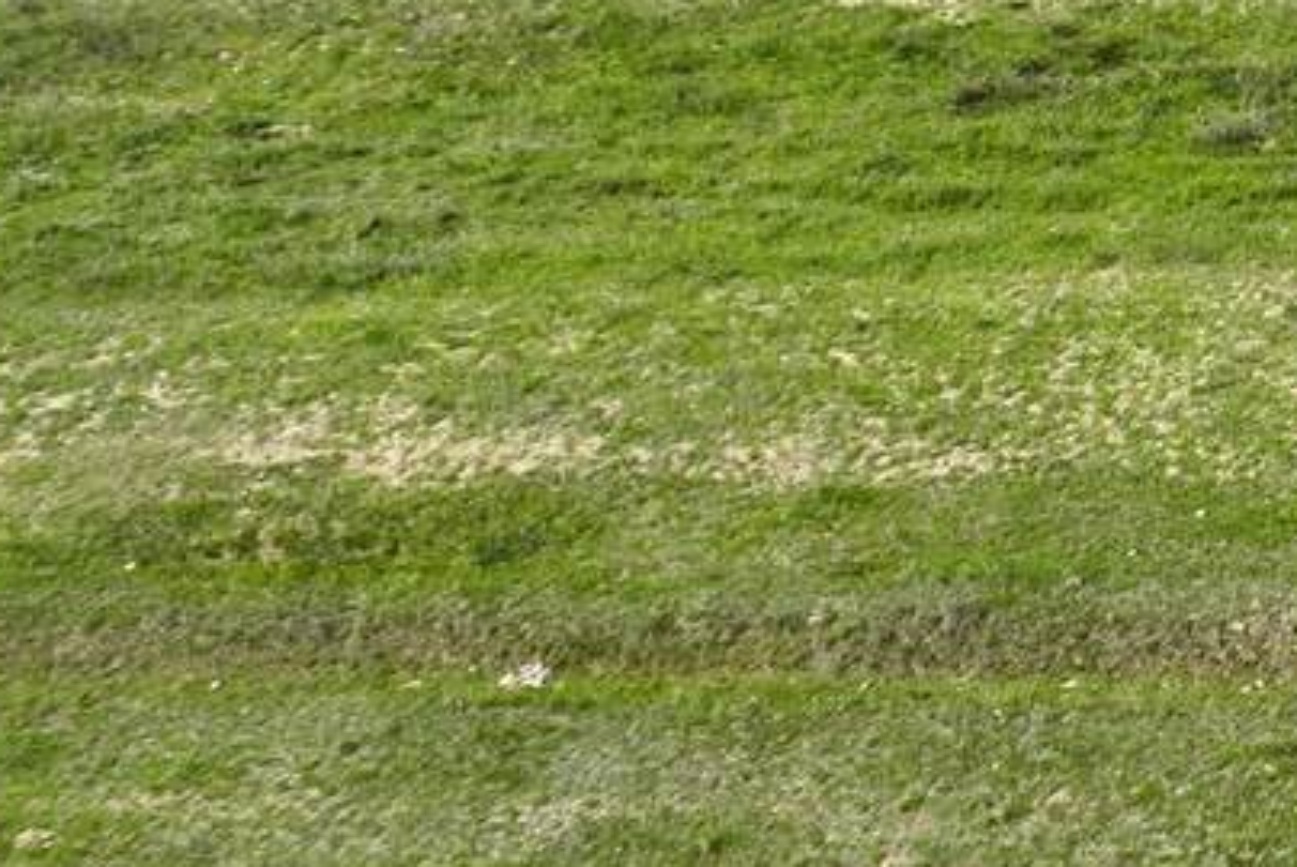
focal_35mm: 79
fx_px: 2848
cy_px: -181
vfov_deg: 16.6
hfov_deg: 21.2
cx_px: 2010
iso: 110
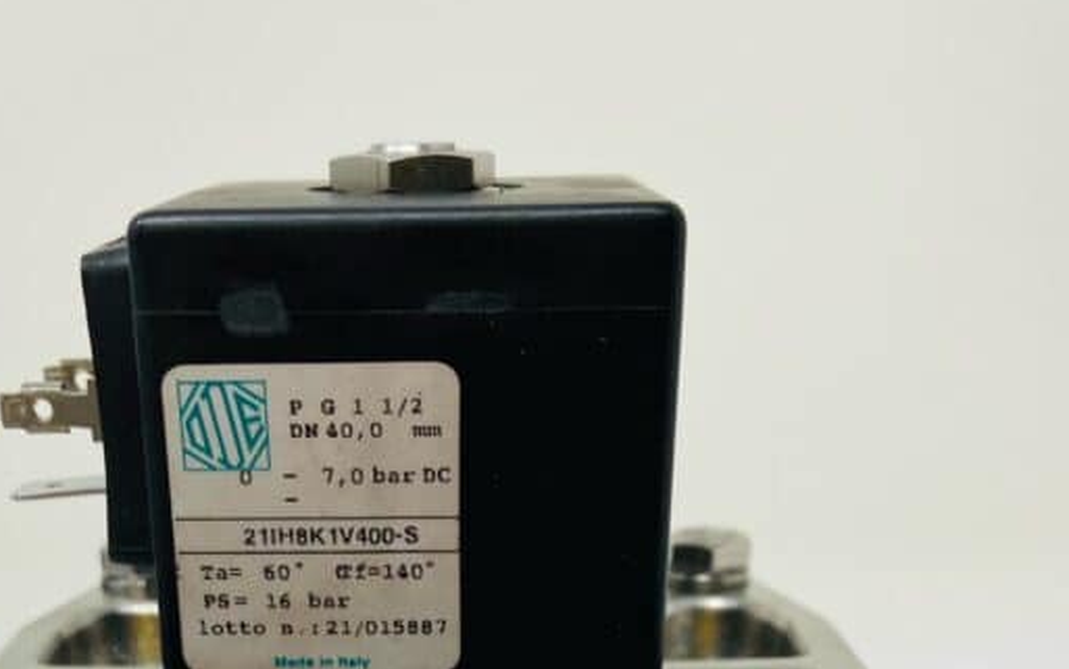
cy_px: 871
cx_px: 404
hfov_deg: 36.7
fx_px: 1603
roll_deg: +0.8
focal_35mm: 55
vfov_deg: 21.3
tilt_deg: -22.8
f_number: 1.8
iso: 32
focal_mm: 4.25
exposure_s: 1/152
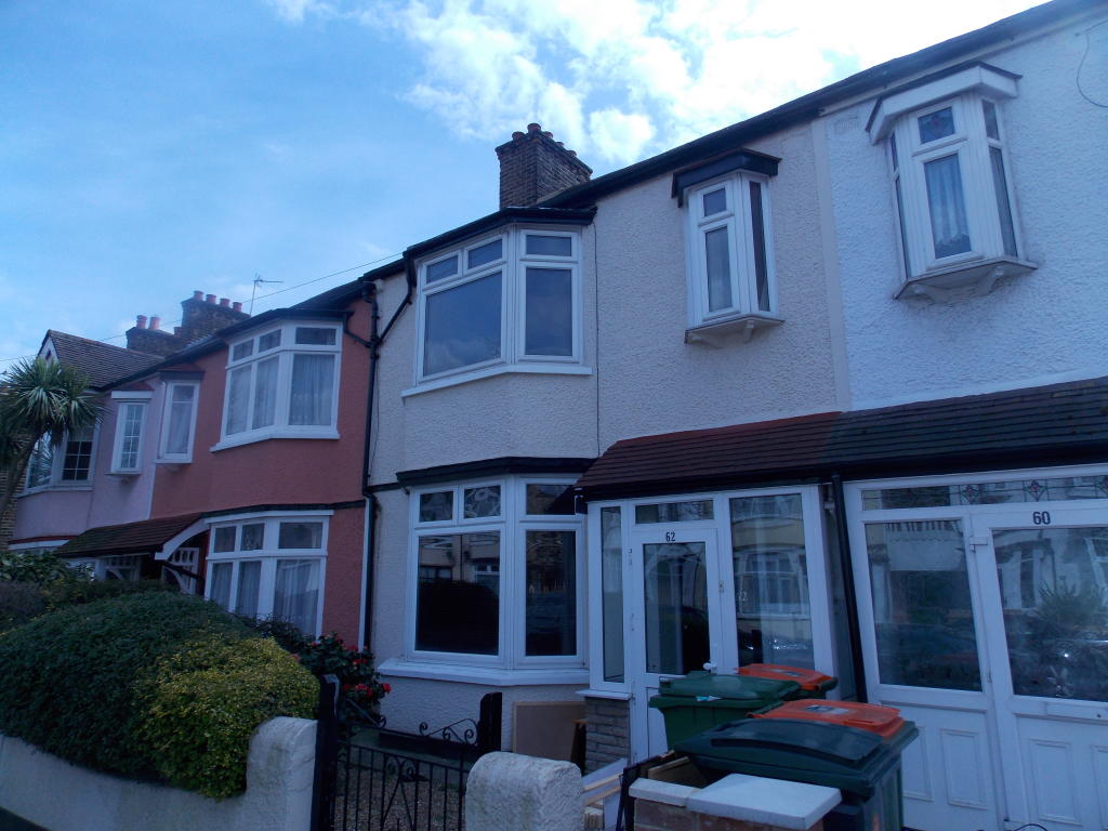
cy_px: 416
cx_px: 554
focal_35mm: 23
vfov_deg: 58.9
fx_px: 736
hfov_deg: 73.9
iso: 80
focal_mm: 4
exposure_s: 1/1000
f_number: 3.1
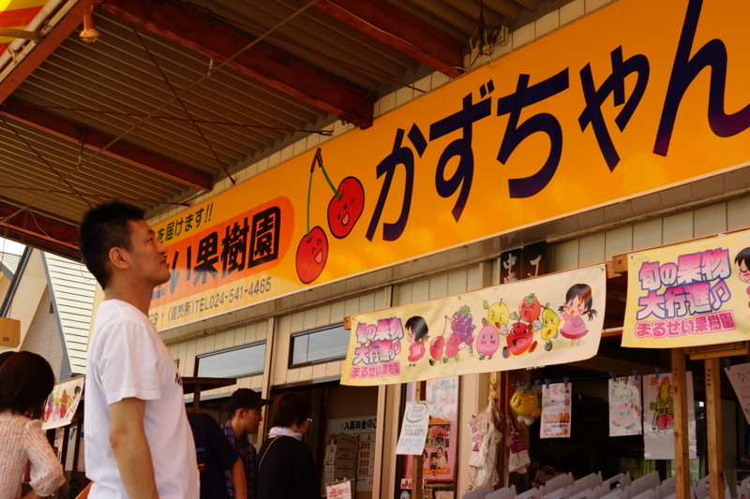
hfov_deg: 41.1
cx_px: 375
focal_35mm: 48
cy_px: 250
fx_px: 1000
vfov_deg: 28.1
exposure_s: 1/80
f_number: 9
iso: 100
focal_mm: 32
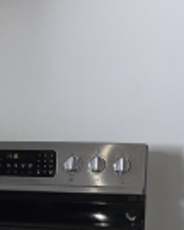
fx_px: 756
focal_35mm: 111
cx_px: -206
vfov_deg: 17.1
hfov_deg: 12.0
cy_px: 207
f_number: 1.7
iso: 64
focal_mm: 6.25
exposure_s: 1/60
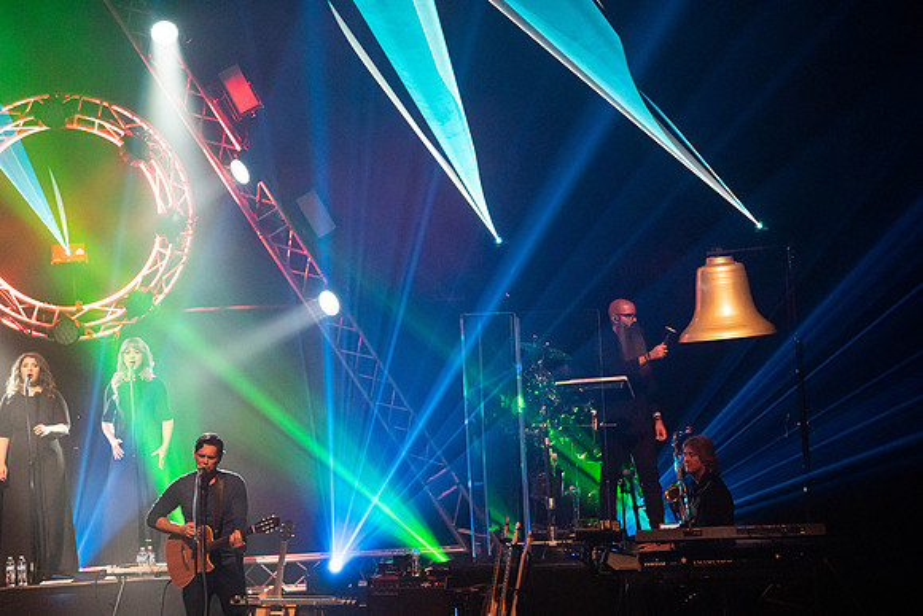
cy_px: 308
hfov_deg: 10.3
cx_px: 462
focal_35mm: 200
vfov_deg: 6.9
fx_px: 5129
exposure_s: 1/250
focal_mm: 200
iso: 8000
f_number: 5.6
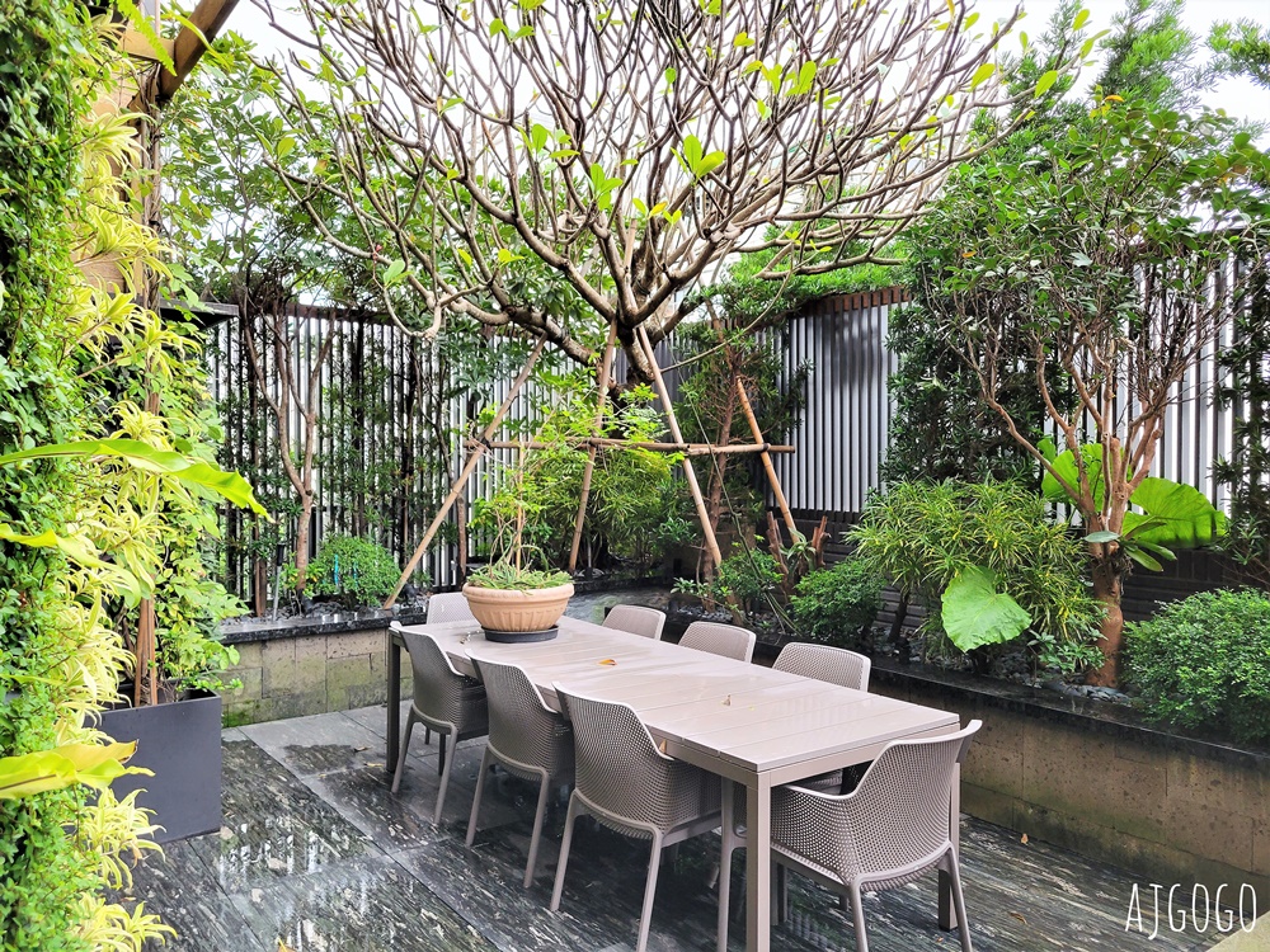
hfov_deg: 67.3
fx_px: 954
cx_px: 635
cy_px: 476
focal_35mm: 26
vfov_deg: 53.1
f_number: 1.8
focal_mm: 5.4
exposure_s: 1/120
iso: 200
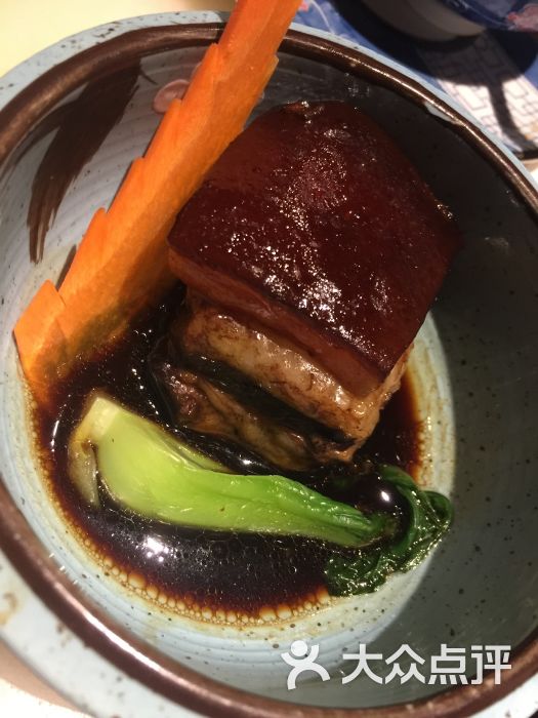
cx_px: 269
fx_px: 601
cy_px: 359
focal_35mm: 29
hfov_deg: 48.2
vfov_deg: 61.7
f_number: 2.2
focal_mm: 4.15
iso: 125
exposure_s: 1/17
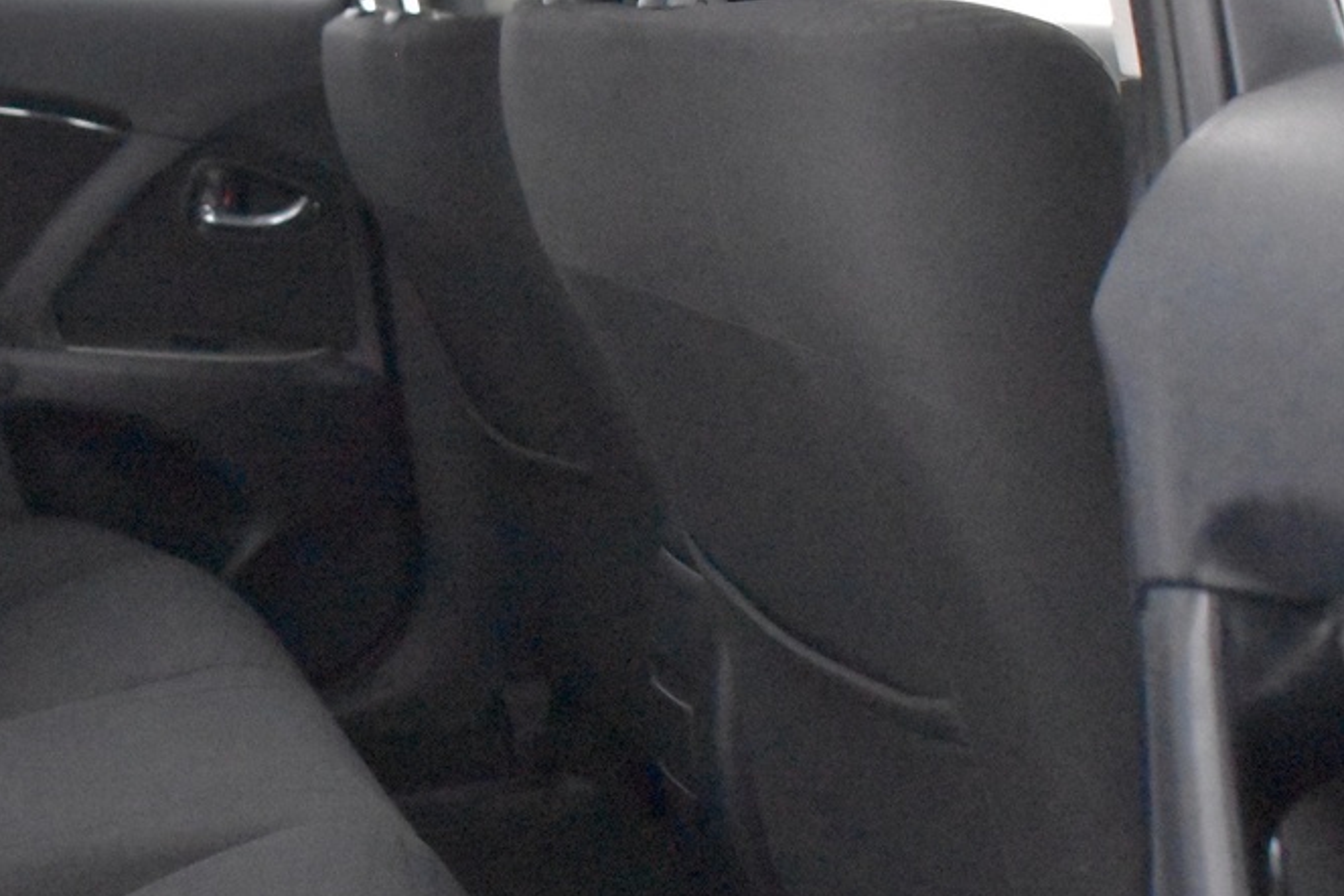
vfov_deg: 20.6
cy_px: 507
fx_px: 2464
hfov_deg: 29.5
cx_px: 180
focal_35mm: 66
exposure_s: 1/60
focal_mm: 18
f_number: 3.5
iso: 12800
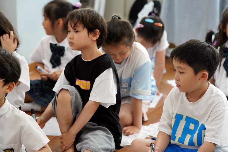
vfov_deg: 11.0
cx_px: 114
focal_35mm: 125
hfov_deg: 16.4
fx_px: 791
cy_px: 76
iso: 800
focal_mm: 124
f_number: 4
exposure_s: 1/160
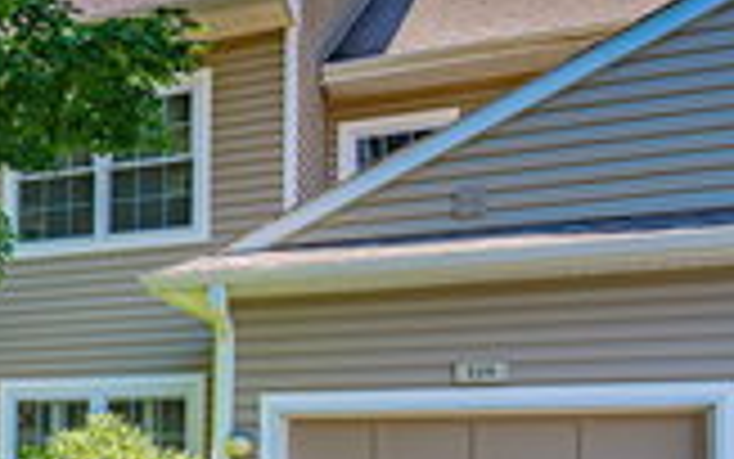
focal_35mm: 57
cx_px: -342
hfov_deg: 26.6
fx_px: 1141
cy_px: 450
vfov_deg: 22.0
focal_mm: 19
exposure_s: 1/1250
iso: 320
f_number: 6.3
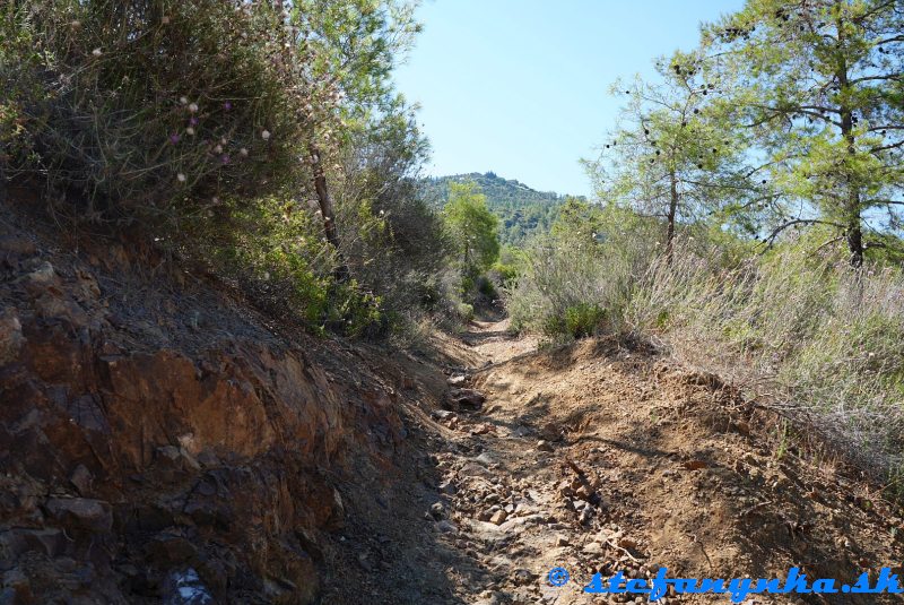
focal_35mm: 34
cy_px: 302
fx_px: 855
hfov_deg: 55.8
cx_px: 452
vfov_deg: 39.0
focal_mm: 34
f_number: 8
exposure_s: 1/40
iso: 100
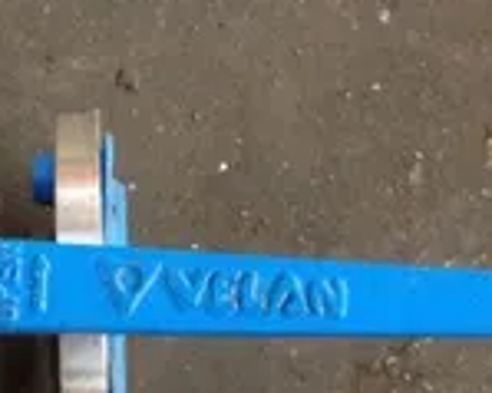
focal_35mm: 92
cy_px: 327
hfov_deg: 20.7
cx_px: 125
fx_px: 1339
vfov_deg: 16.5
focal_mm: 4.28
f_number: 2.4
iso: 250
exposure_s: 1/20
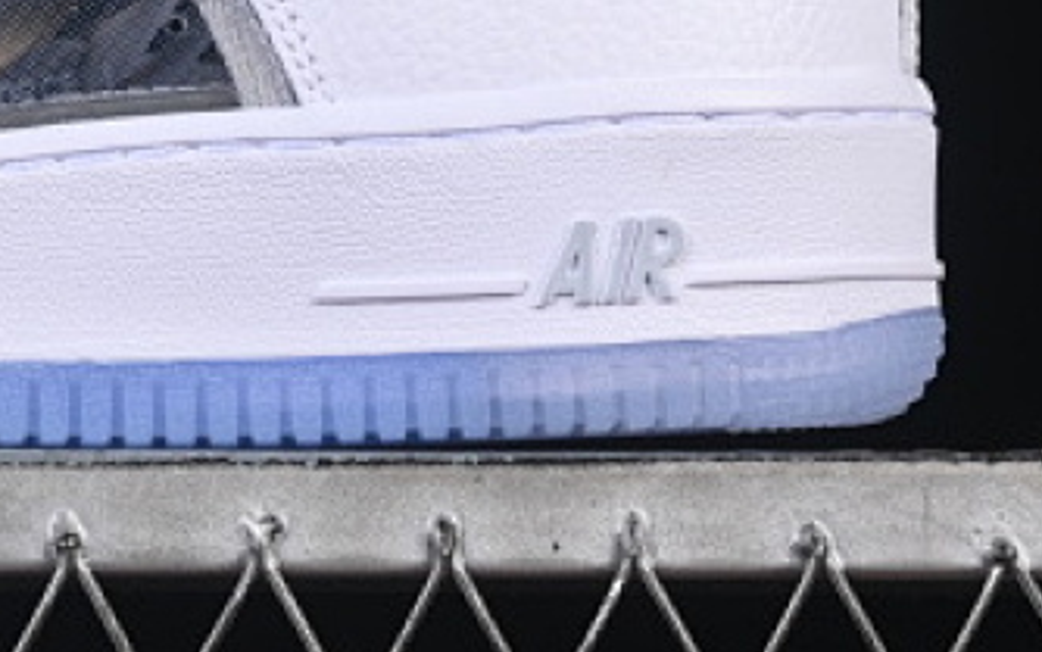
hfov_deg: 8.4
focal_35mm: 247
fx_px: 7017
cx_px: -222
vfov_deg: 5.3
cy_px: -240
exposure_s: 1/100
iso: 160
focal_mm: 50
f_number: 8
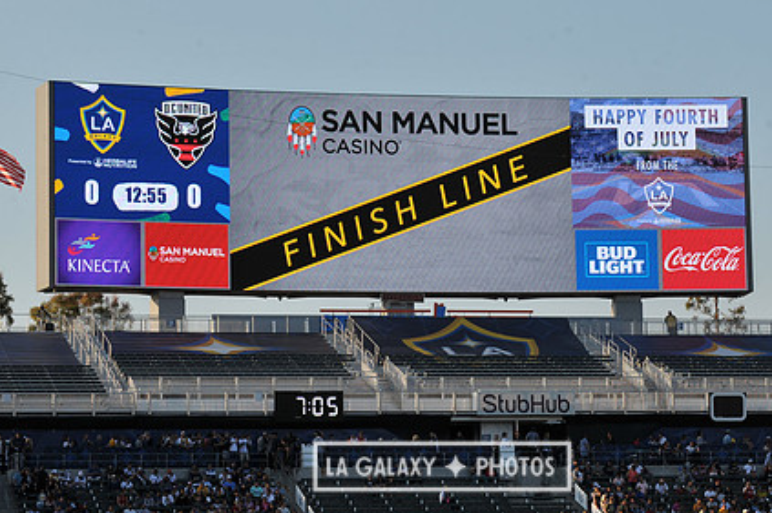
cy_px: 192
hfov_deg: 14.3
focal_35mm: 144
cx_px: 442
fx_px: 3084
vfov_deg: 9.5
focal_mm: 105
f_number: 9
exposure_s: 1/320
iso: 200
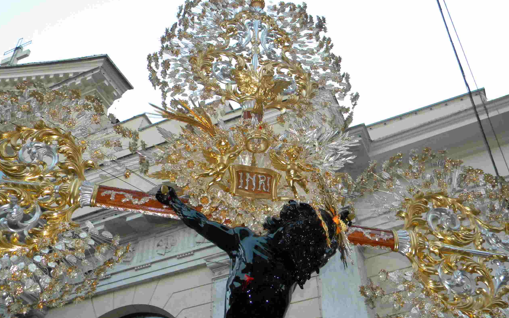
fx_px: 541
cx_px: 255
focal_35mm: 39
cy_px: 175
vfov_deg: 32.7
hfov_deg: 50.4
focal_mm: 6.4
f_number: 3.7
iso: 198
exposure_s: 1/63.7
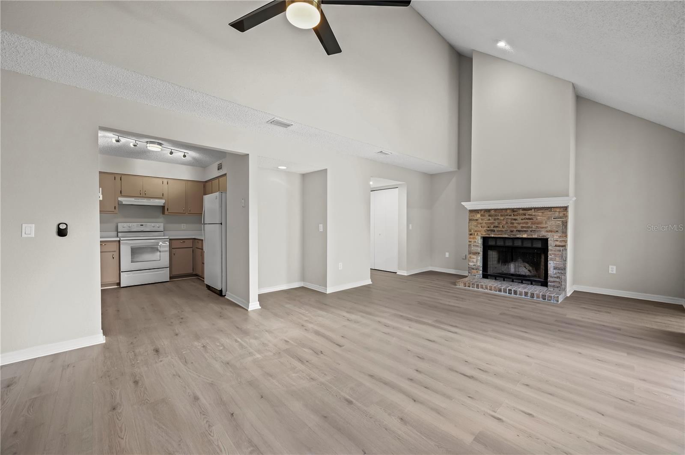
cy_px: 228
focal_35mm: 14
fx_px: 266
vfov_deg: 81.1
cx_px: 342
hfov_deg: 104.3
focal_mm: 14
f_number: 8
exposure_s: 1/3
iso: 400
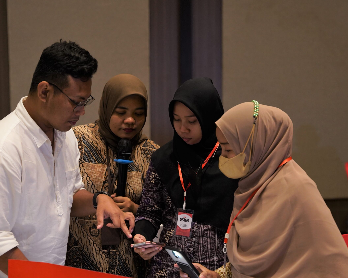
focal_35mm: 67
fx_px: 692
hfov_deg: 28.1
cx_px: 140
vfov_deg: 22.7
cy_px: 138
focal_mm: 59.2
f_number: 2.8
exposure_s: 1/100
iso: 2000
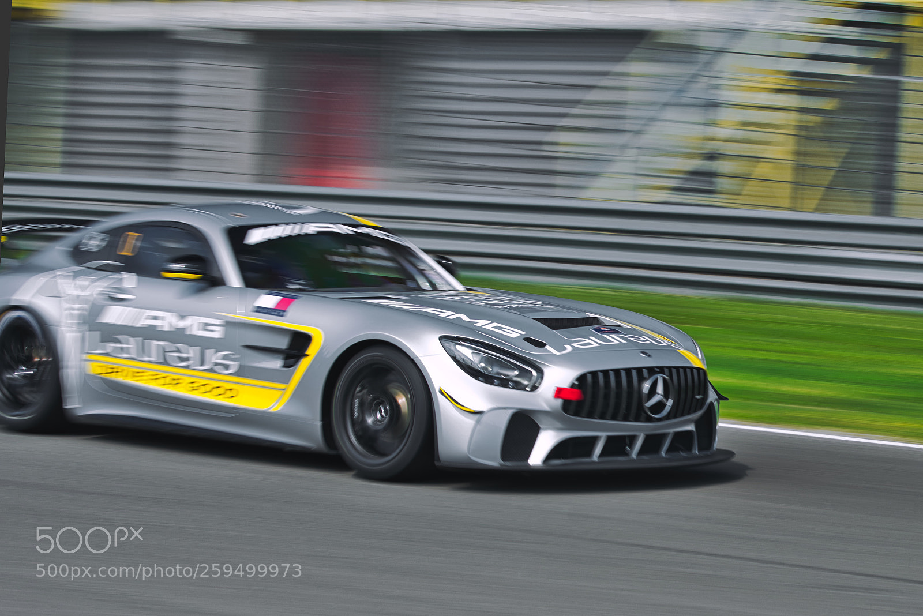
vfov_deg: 19.5
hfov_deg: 28.8
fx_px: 1795
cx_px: 462
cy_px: 308
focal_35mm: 70
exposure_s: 1/100
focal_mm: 70
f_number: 6.3
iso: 100
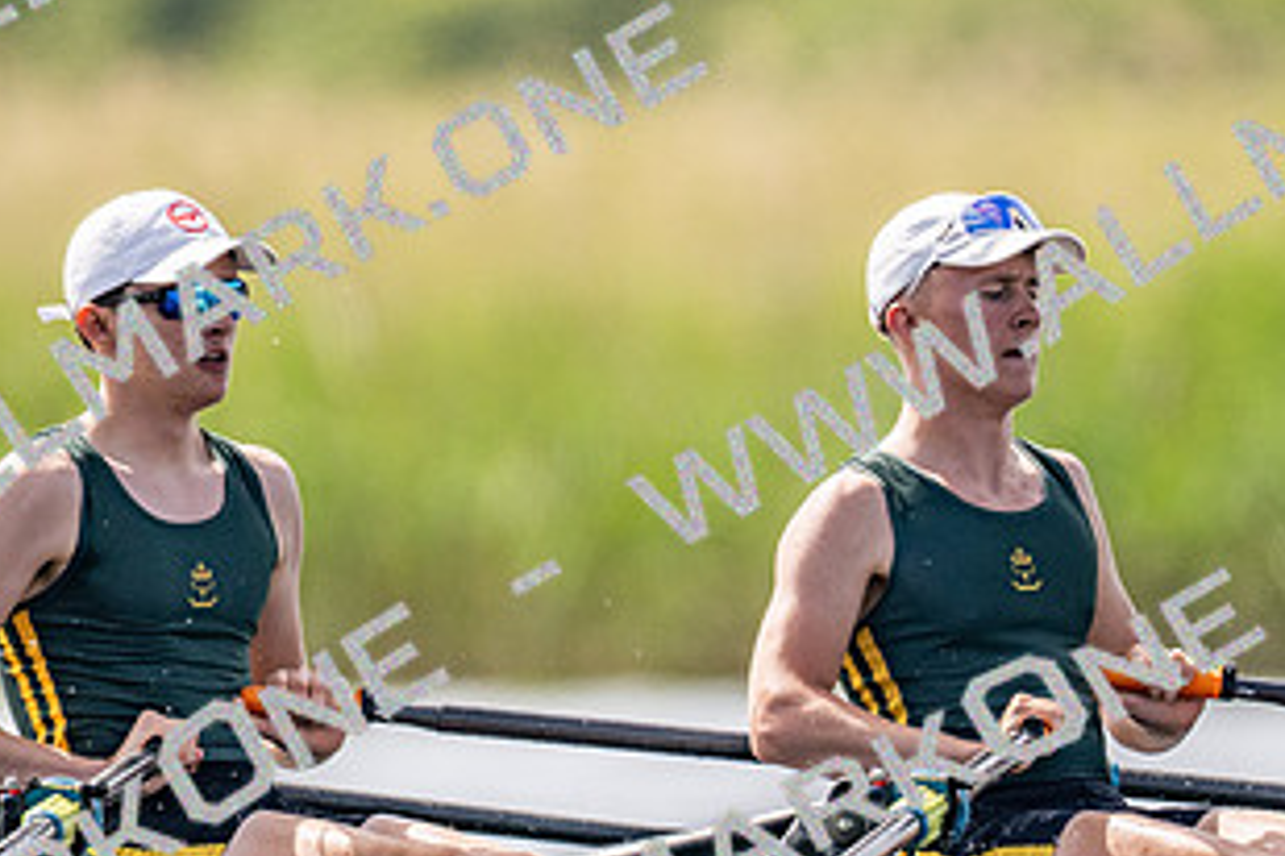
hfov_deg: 1.2
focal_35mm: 1690
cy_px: 557
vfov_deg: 0.8
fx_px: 60319
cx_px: 1139
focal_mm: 600
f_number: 4
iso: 200
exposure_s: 1/2500
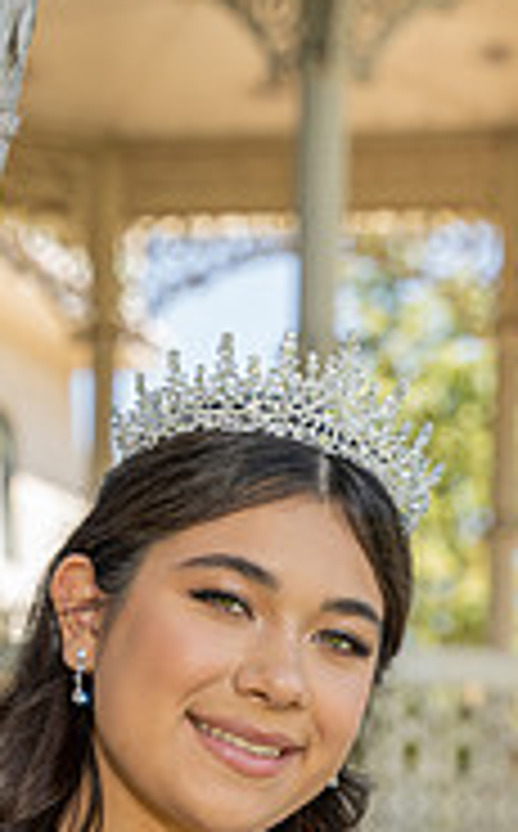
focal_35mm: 146
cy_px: 949
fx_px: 3311
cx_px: 275
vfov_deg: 14.0
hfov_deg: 8.9
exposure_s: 1/200
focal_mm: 58.8
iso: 125
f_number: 4.5
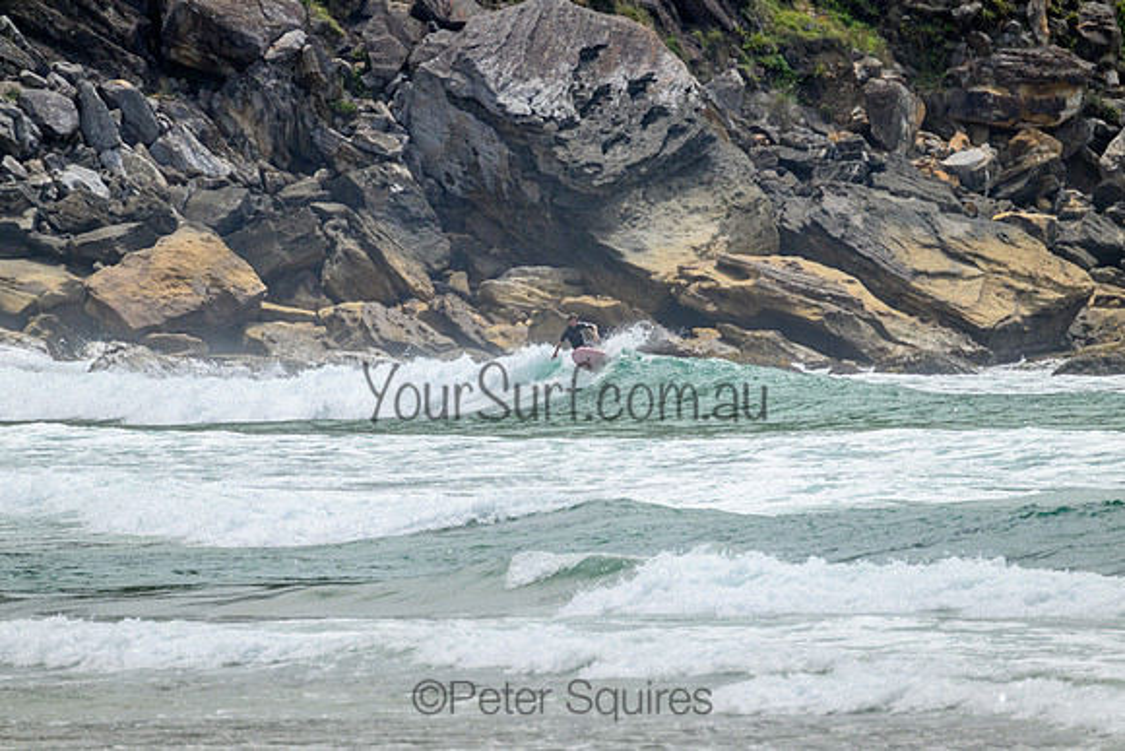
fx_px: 25005
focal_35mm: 800
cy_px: 376
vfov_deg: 1.7
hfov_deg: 2.6
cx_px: 562
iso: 1000
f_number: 11
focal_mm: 800
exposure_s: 1/2000
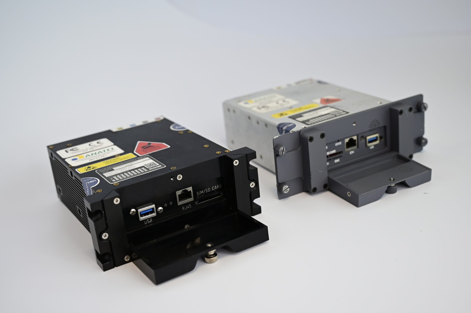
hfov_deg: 42.8
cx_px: 236
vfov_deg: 29.2
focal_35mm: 46
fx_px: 601
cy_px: 156
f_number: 4
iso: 500
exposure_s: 1/80
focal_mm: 46
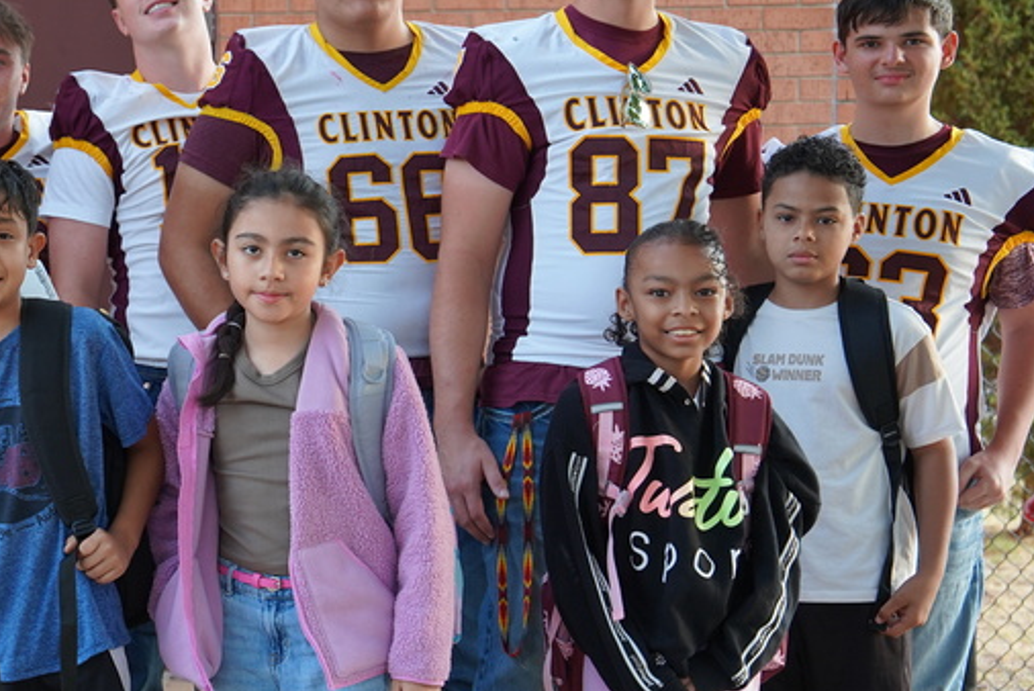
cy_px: 336
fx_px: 2558
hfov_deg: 22.1
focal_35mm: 89
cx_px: 25
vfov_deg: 15.4
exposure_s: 1/160
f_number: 4
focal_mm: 44
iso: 500
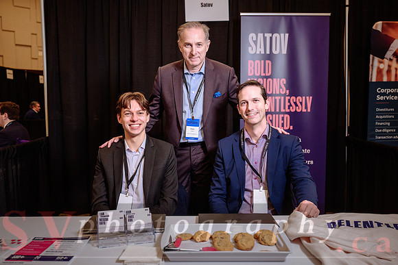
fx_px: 414
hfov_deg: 51.3
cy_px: 138
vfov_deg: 35.5
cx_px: 199
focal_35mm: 37
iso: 1000
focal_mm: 36
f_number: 4
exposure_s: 1/200
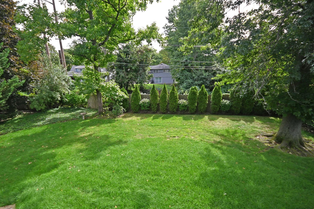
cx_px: 147
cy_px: 107
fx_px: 140
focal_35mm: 16
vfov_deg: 73.7
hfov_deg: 96.6
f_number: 5.6
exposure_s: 1/250
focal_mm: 10
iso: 110
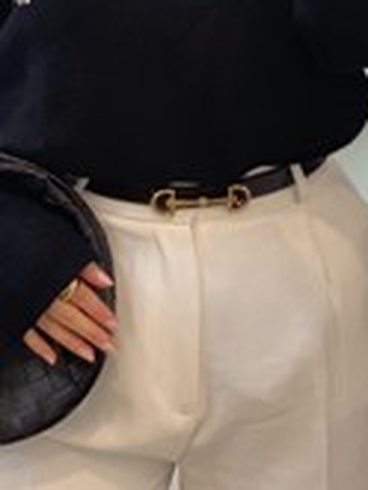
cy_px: -105
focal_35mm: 130
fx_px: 1840
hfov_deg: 11.4
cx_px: 175
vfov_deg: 14.6
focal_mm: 6
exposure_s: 1/100
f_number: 2
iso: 100
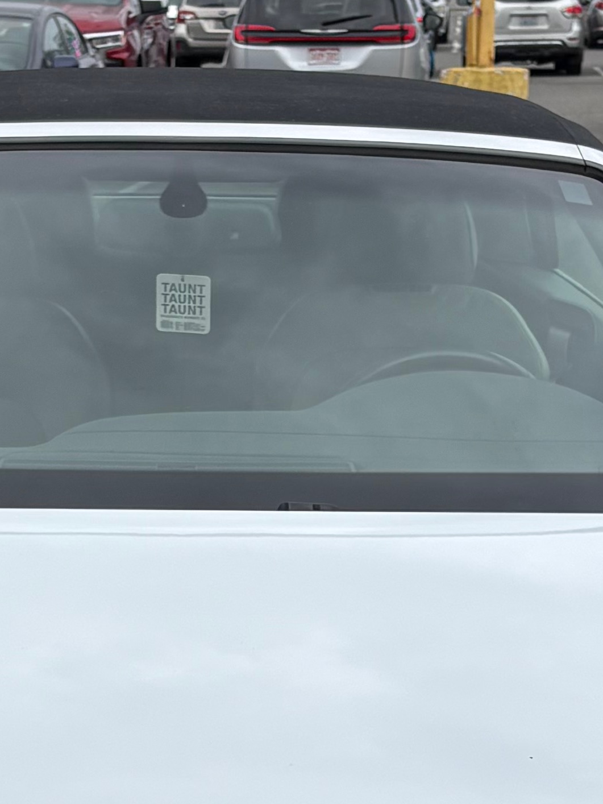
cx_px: 211
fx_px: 2438
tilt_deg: -14.6
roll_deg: -0.8
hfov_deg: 14.1
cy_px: 637
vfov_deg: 18.6
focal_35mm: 105
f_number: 1.6
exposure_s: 1/2639
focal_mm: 5.96
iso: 50
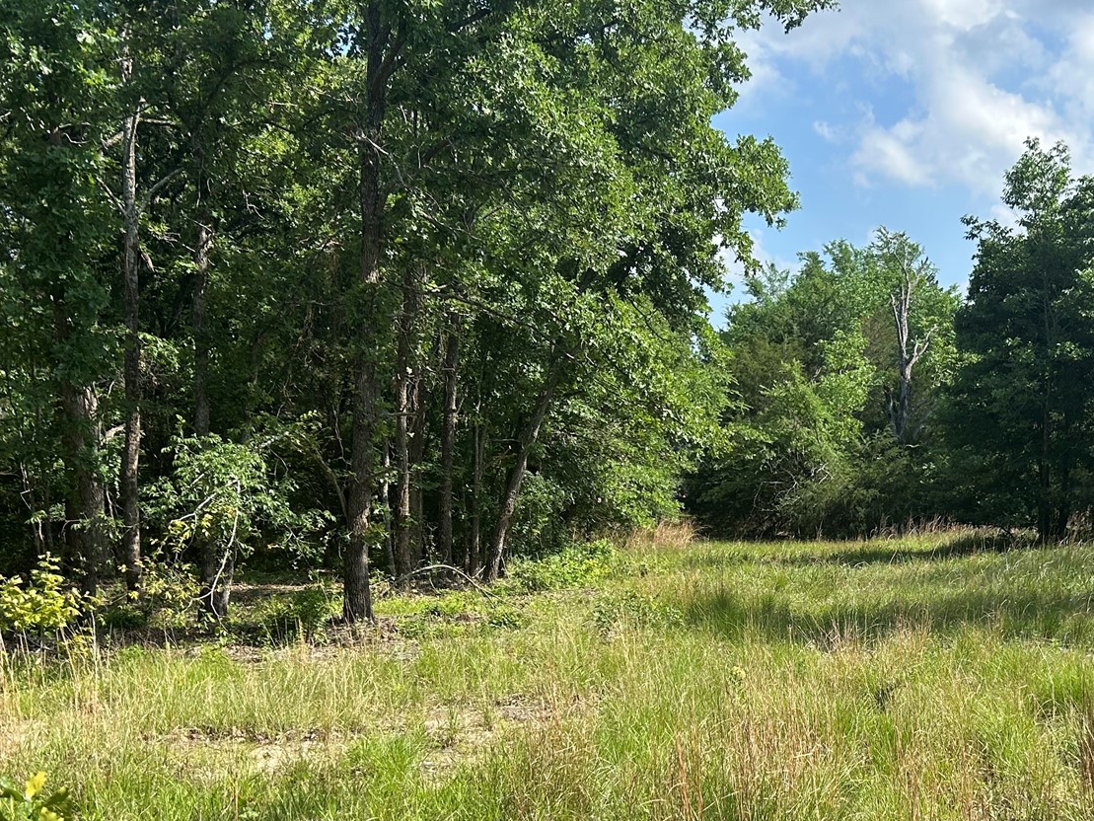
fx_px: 1517
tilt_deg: -6.1
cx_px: 848
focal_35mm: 48
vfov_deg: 29.8
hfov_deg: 38.4
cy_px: 617
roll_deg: +0.7
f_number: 1.5
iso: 50
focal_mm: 5.7
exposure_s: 1/2123
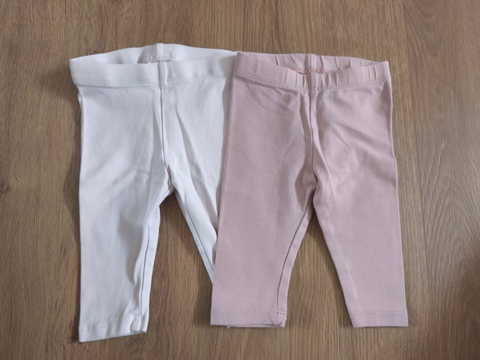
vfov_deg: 58.9
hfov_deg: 73.9
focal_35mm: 23
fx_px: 319
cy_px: 180
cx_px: 240
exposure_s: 1/33.3
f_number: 1.6
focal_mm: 6.57
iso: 500
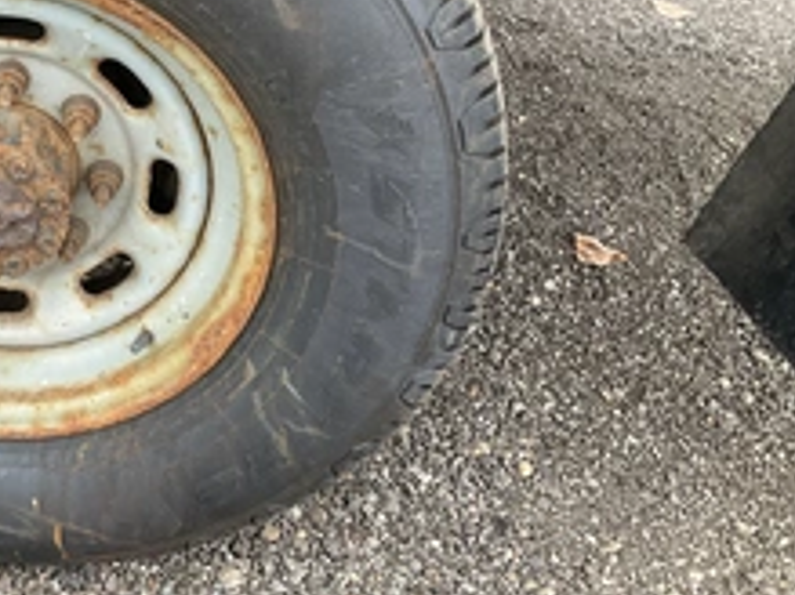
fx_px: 1217
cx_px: 91
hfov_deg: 34.3
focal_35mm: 53
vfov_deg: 27.1
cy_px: 138
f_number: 1.8
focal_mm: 3
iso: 40
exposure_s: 1/122
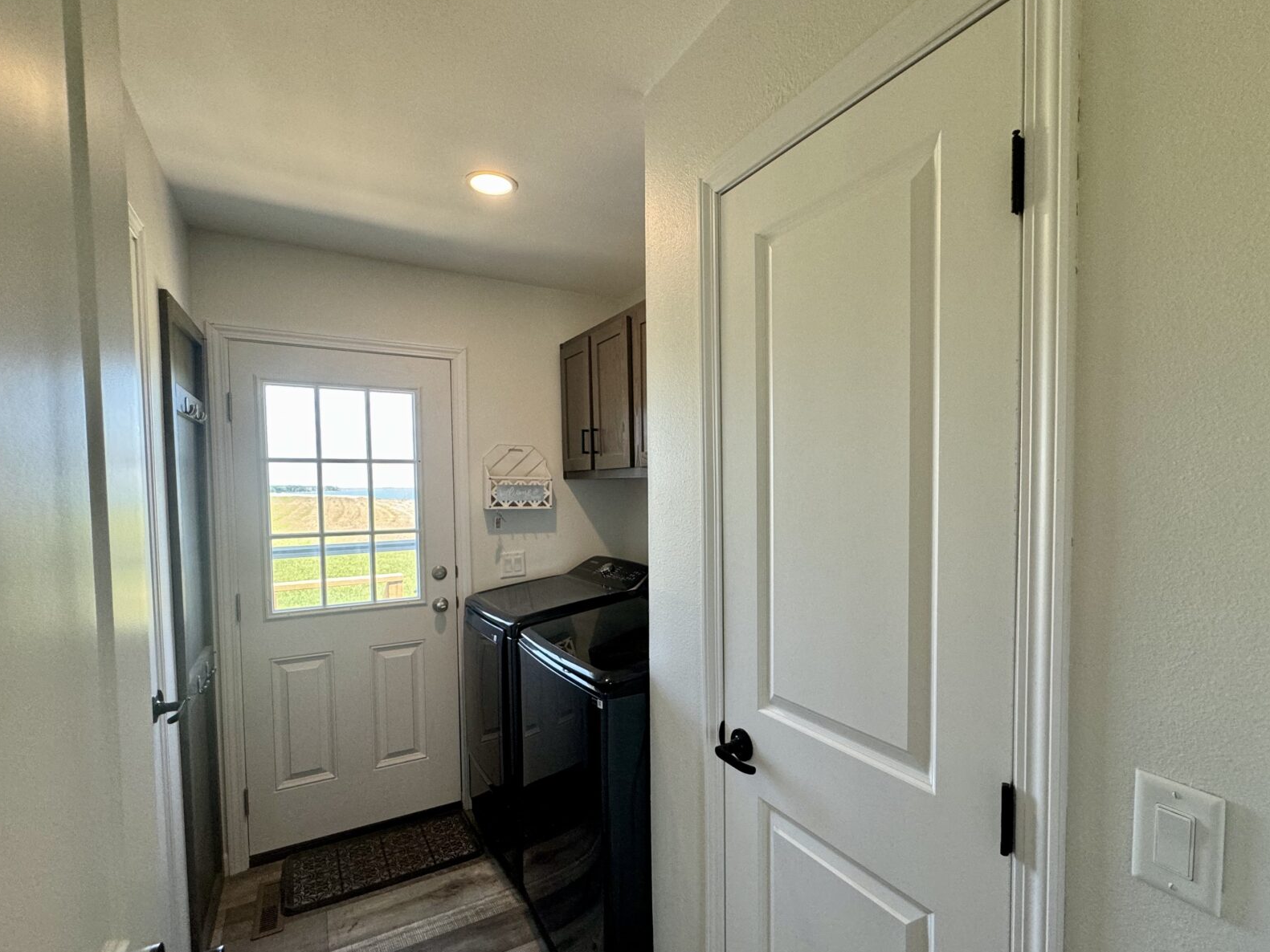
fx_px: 624
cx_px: 672
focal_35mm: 17
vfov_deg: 74.6
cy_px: 515
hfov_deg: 90.9
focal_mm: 2.22
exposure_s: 1/120
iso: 160
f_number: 2.2
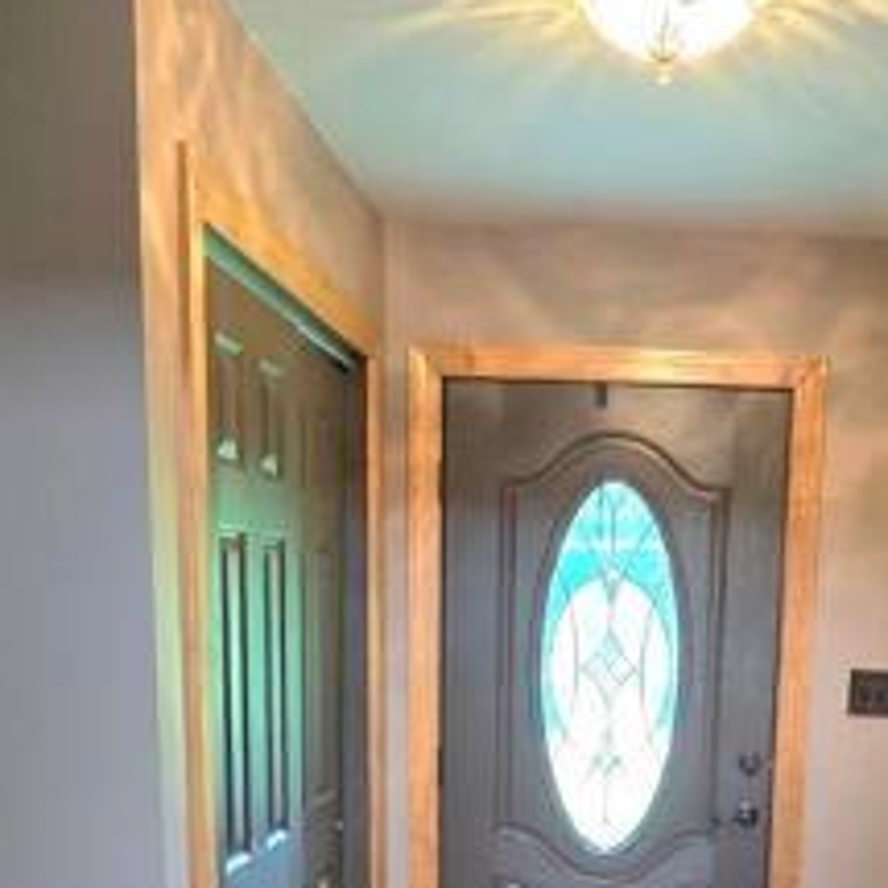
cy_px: 884
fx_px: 1190
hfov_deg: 40.0
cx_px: 640
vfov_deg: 36.8
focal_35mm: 41
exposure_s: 1/60.2
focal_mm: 2.2
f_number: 2.2
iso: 500
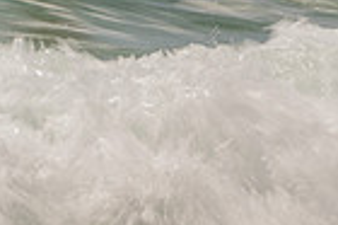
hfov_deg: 0.8
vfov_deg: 0.5
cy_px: 63
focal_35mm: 2542
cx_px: -441
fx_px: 23838
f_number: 20
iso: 64
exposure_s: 1/20
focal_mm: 500
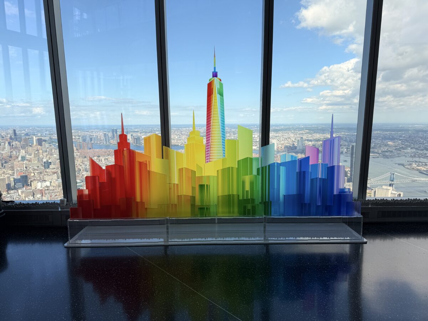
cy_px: 160
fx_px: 297
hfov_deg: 71.6
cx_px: 214
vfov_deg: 56.8
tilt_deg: -9.5
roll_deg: +1.0
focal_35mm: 24
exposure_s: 1/2299
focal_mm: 6.76
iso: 80
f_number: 1.78
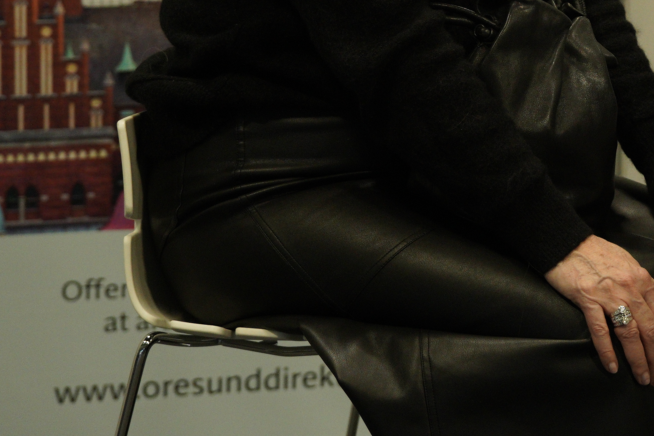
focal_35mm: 136
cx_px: 750
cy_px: -192
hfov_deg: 14.7
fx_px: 2470
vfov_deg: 9.8
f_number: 4
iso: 2500
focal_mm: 47
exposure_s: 1/250
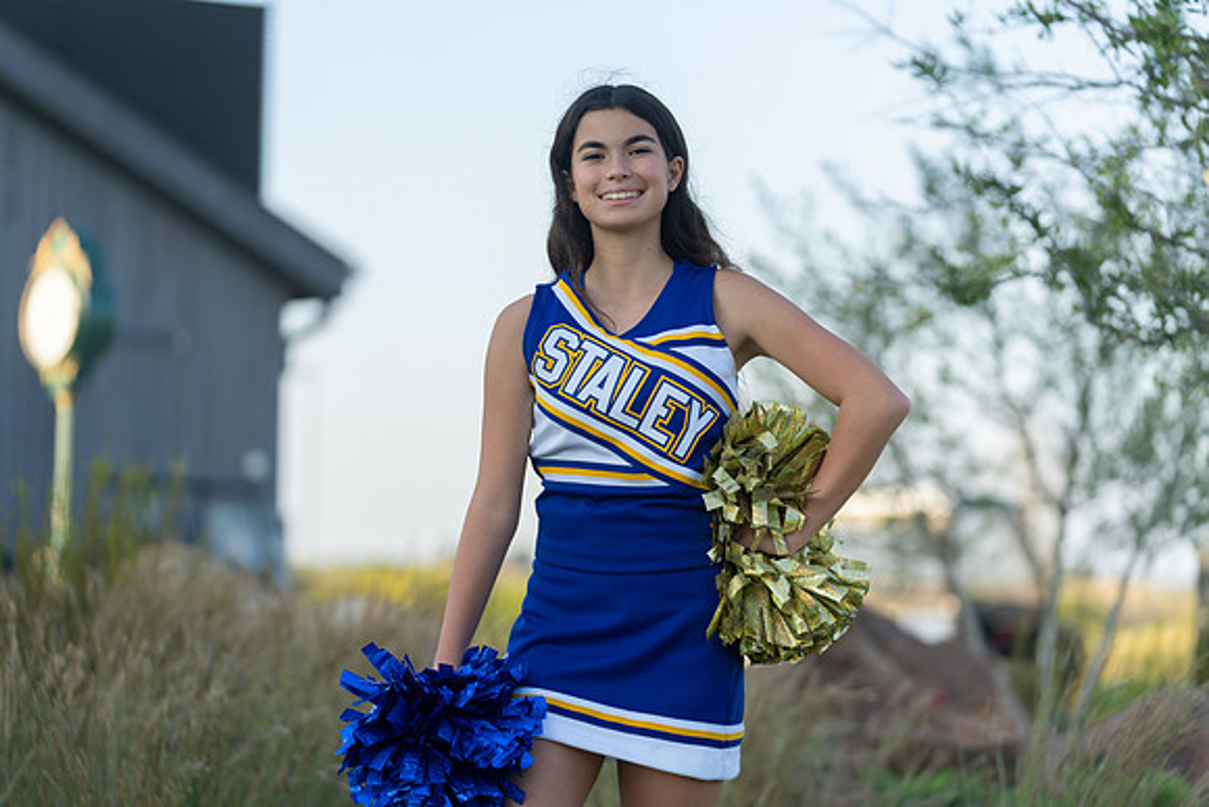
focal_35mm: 116
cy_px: 404
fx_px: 3896
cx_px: 604
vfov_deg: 11.8
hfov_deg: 17.6
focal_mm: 116
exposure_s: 1/400
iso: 100
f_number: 2.8
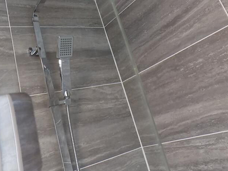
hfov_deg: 48.7
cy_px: 35
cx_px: 90
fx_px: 250
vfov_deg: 36.5
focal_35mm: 38
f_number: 3.1
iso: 250
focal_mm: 4
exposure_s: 1/30
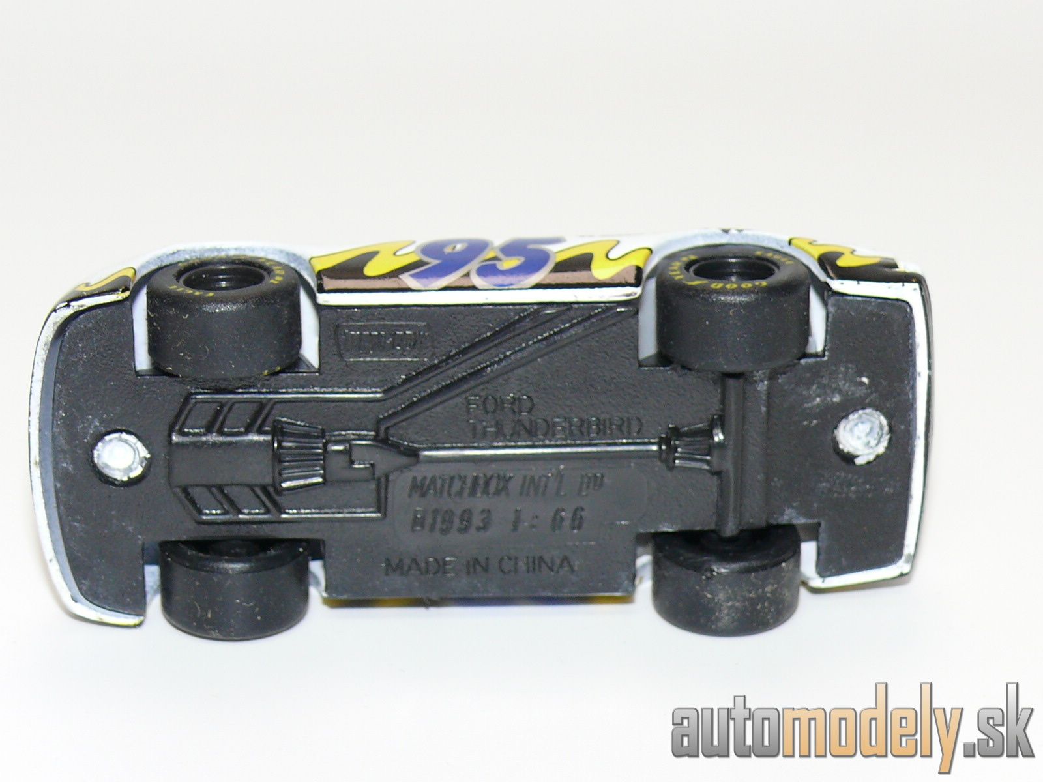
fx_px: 3254
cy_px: 391
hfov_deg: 18.2
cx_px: 522
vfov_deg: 13.7
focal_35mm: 108
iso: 100
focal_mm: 13.8
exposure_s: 1/30
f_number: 4
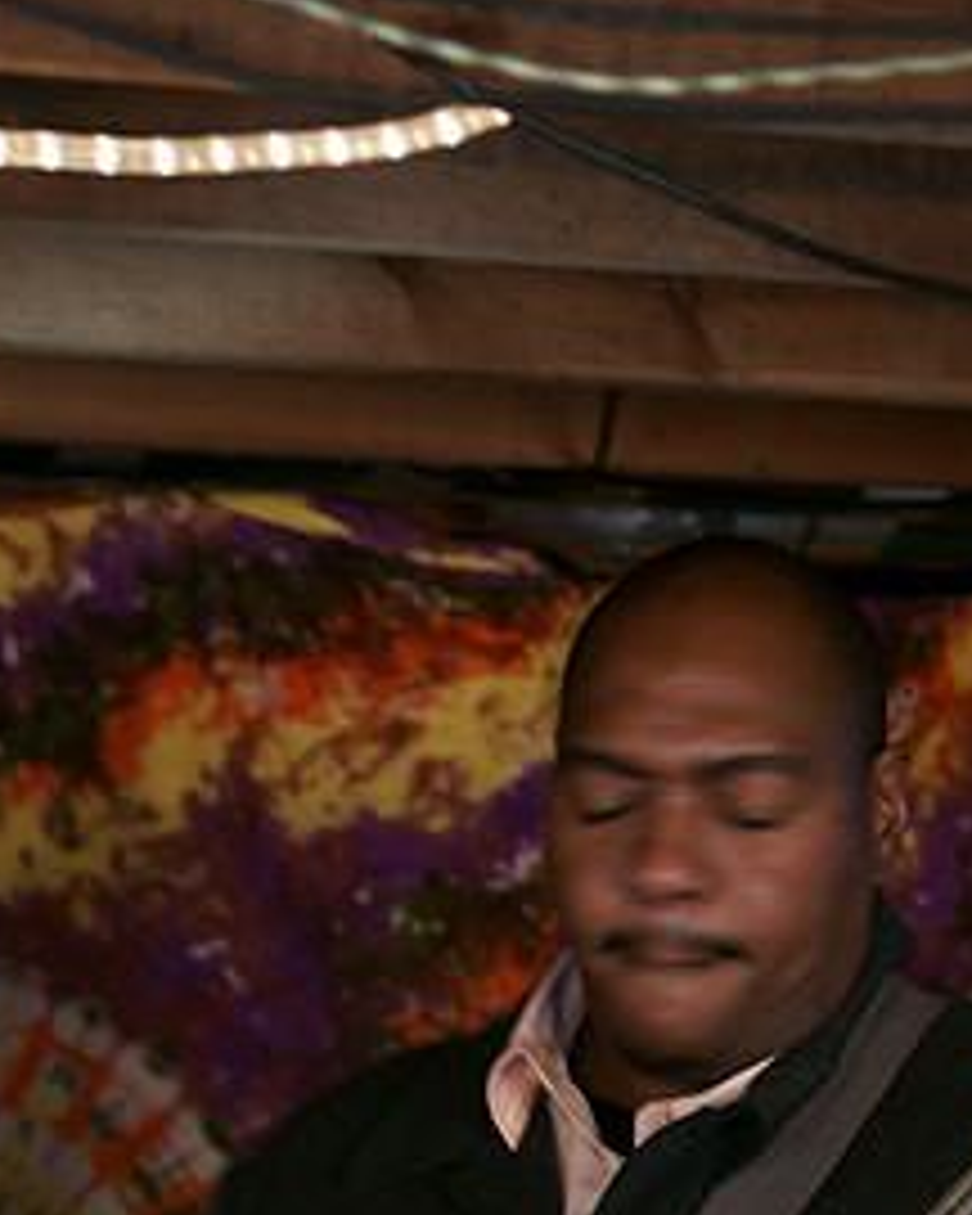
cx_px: 745
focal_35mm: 151
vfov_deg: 12.6
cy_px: 1202
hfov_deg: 10.2
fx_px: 5430
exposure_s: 1/15
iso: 400
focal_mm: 50
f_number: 2.8
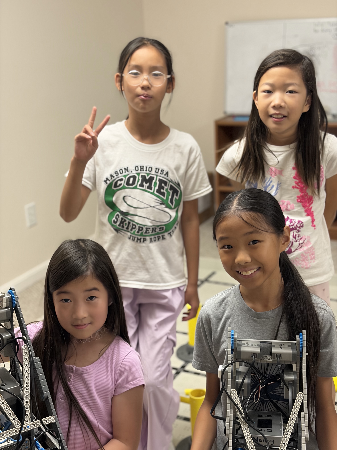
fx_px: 675
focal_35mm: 52
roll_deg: +3.1
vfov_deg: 36.8
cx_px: 168
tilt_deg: -16.9
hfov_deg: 28.0
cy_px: 225
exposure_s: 1/40
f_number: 1.6
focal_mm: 5.96
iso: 160
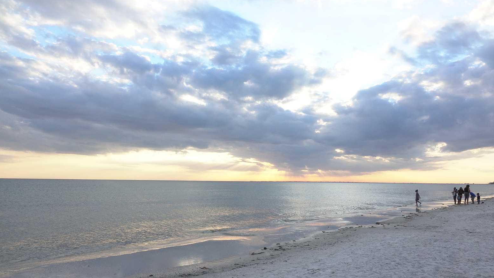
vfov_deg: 44.2
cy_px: 162
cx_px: 254
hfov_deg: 71.9
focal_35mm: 26
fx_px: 341
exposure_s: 1/30
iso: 250
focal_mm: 8.8
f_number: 16
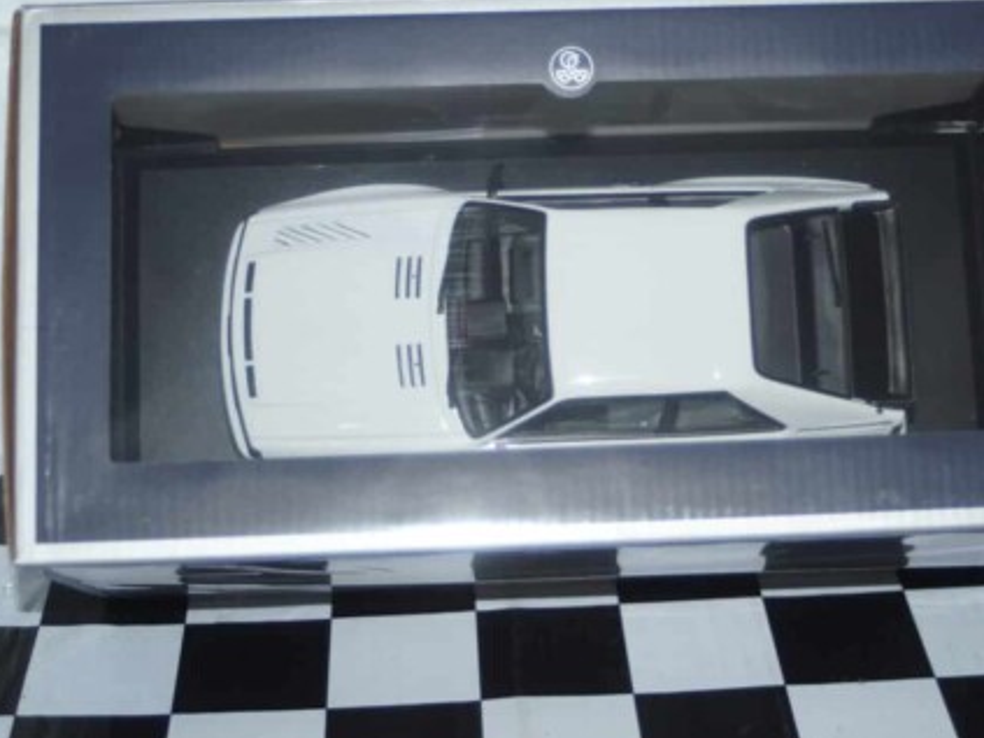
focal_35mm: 72
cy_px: 307
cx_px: 570
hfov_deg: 27.1
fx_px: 2037
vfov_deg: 20.5
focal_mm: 35
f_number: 4
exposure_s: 1/125
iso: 250
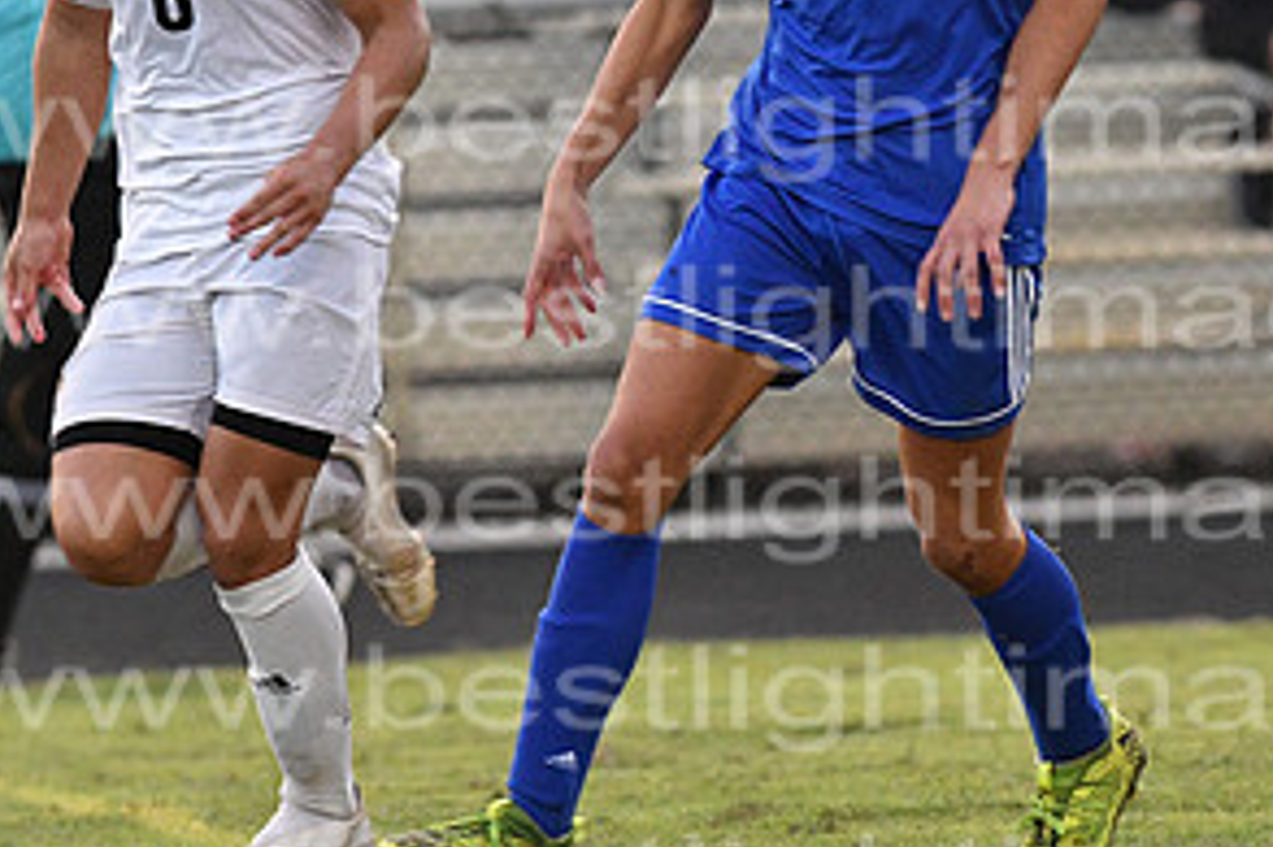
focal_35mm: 891
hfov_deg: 2.3
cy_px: 224
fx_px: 31488
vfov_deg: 1.5
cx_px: 930
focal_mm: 300
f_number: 4.5
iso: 4000
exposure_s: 1/1000
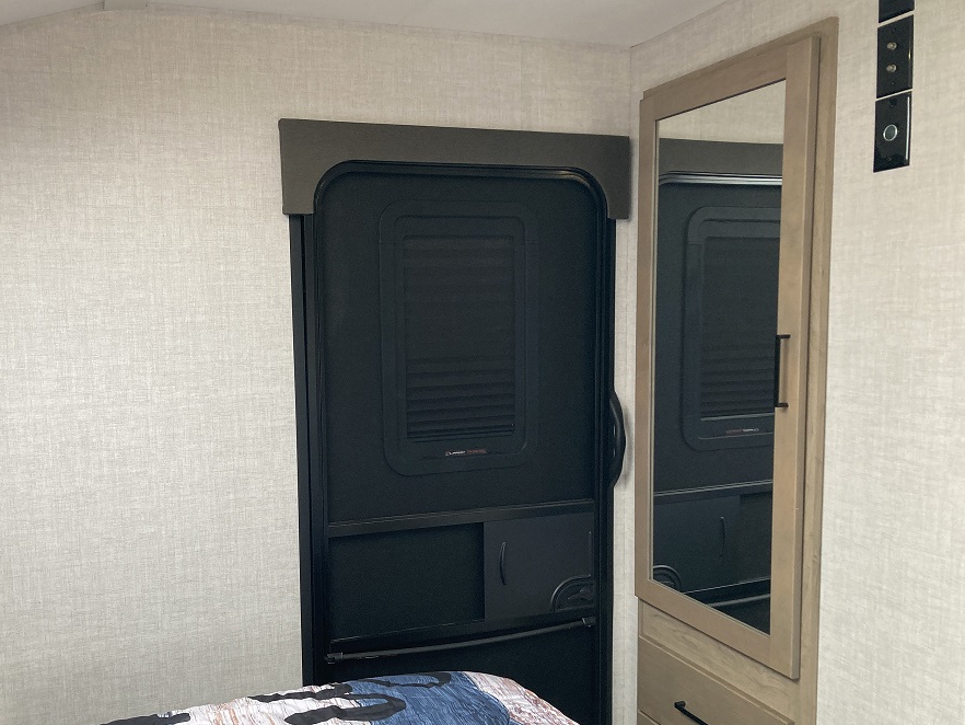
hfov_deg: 56.6
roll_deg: -0.1
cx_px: 425
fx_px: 892
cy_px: 395
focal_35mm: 32
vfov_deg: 44.1
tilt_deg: -3.2
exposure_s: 1/96
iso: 80
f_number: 1.8
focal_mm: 3.99
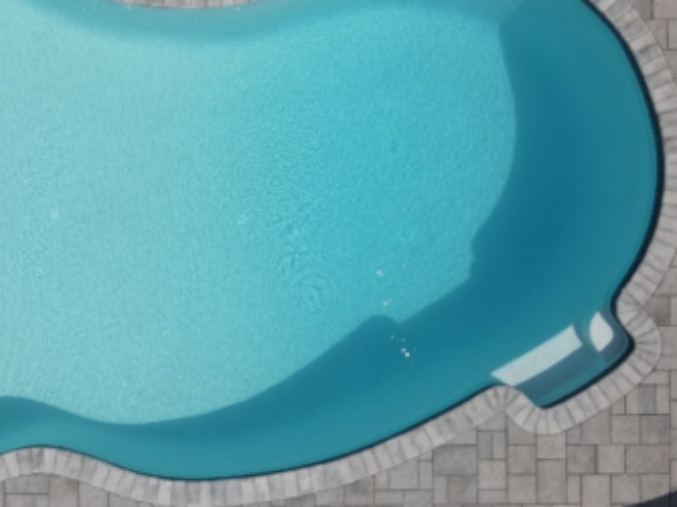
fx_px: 899
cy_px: 207
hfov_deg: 39.5
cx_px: 126
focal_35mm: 46
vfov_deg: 31.4
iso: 100
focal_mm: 4.5
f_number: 2.8
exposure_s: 1/80
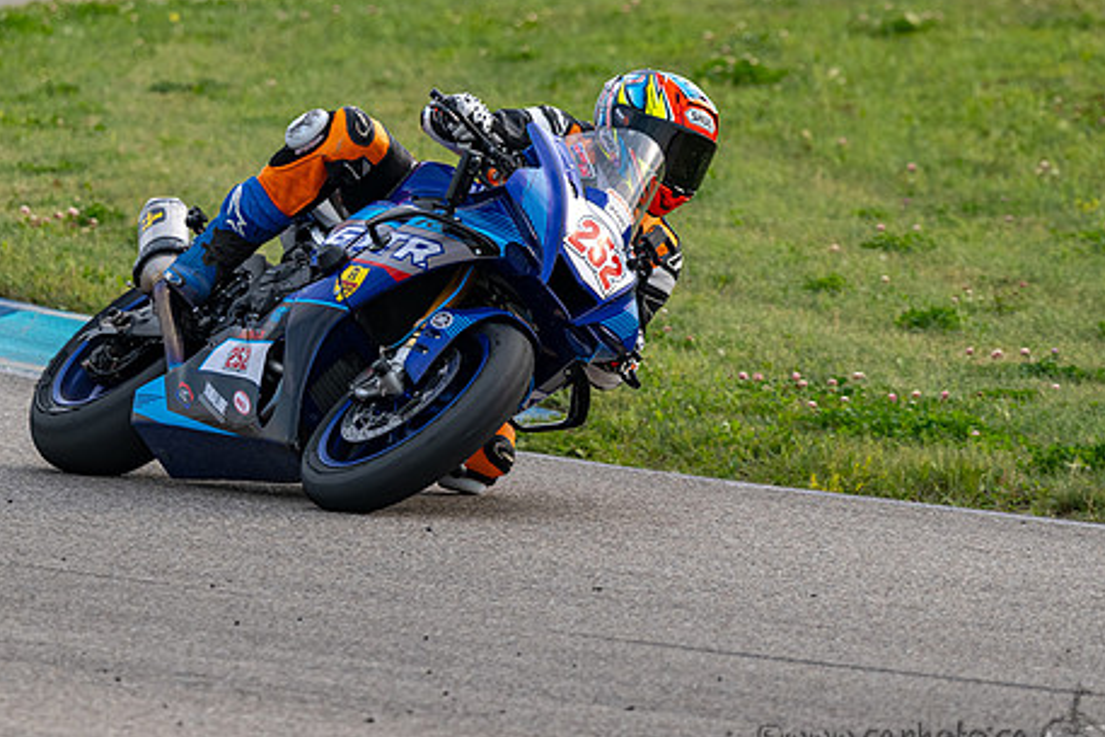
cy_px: 218
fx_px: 14676
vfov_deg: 2.9
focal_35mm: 478
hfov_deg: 4.3
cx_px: 426
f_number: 5.6
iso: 400
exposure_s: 1/1250
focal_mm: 280
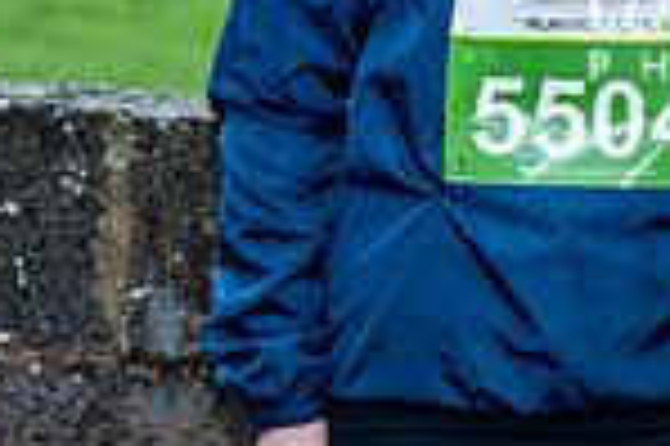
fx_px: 2900
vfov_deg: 8.7
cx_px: 881
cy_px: -74
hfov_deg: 12.7
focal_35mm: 156
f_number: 2.8
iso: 100
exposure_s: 1/200
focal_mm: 40
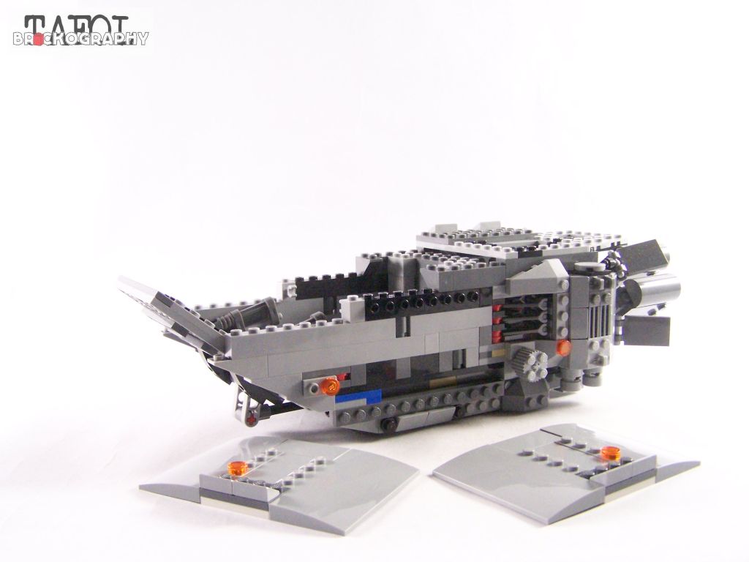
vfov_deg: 37.7
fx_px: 822
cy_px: 281
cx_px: 374
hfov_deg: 49.0
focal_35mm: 38
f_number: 3.2
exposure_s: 1/60
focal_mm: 6.3
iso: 400
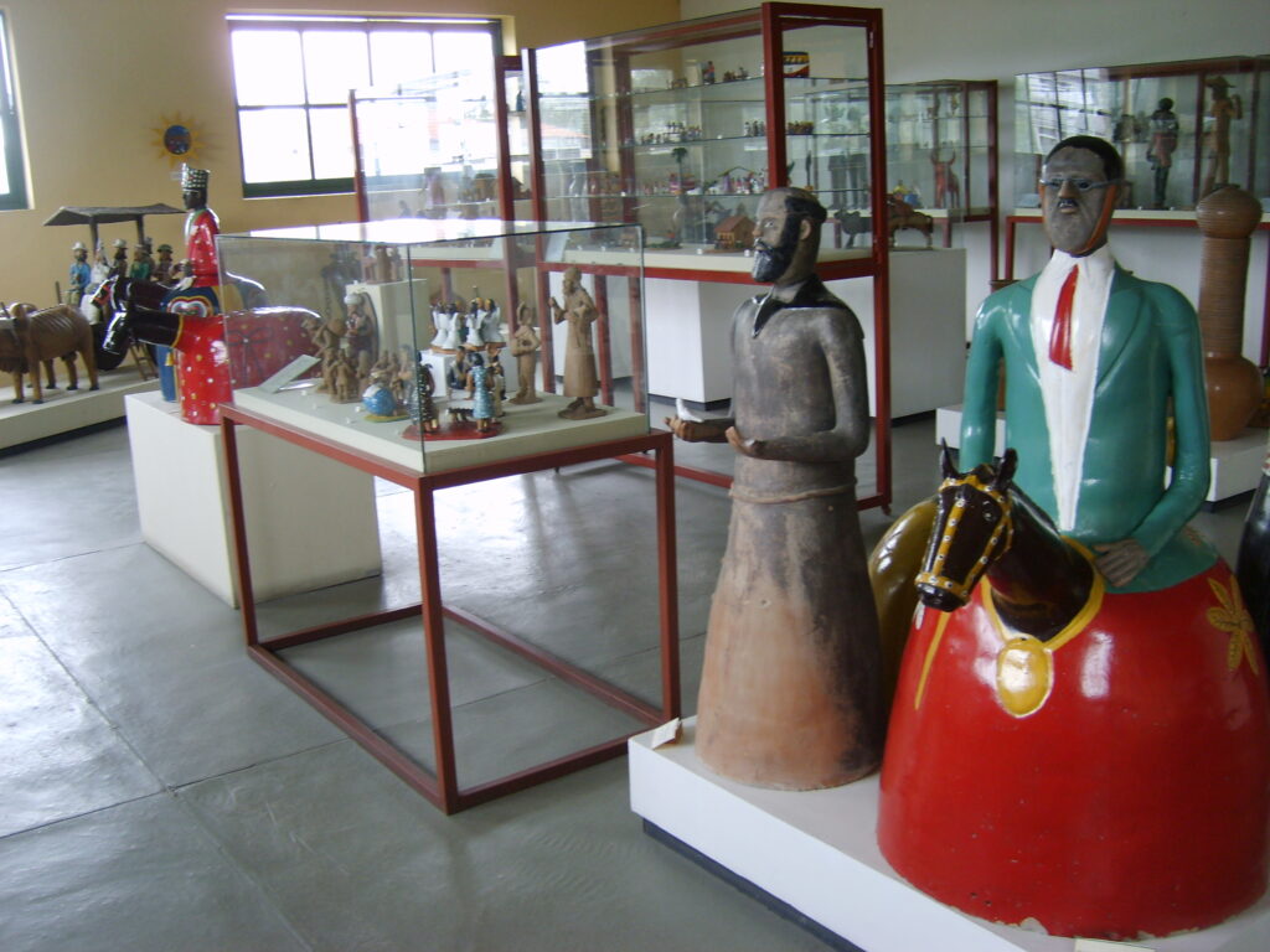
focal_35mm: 35
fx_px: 1284
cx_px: 635
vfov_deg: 40.7
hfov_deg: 52.6
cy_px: 476
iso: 88
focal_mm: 5.8
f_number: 2.8
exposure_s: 1/30
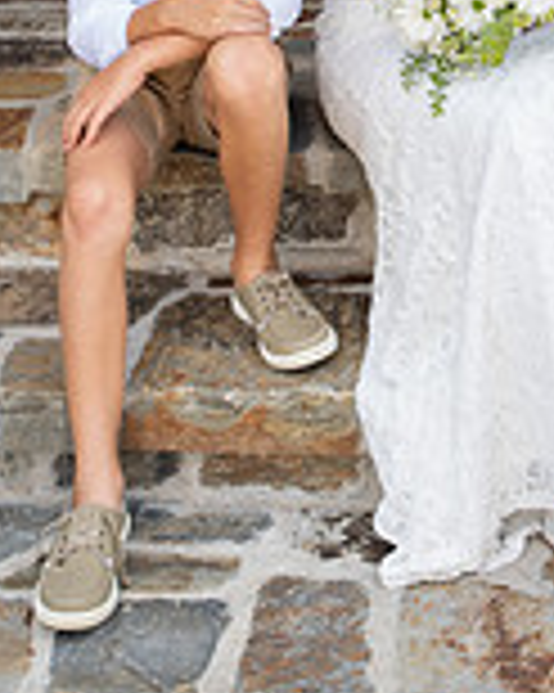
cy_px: -202
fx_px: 1970
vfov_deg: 18.6
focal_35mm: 96
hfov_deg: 15.9
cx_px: 437
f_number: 4.5
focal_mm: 35
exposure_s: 1/160
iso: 200
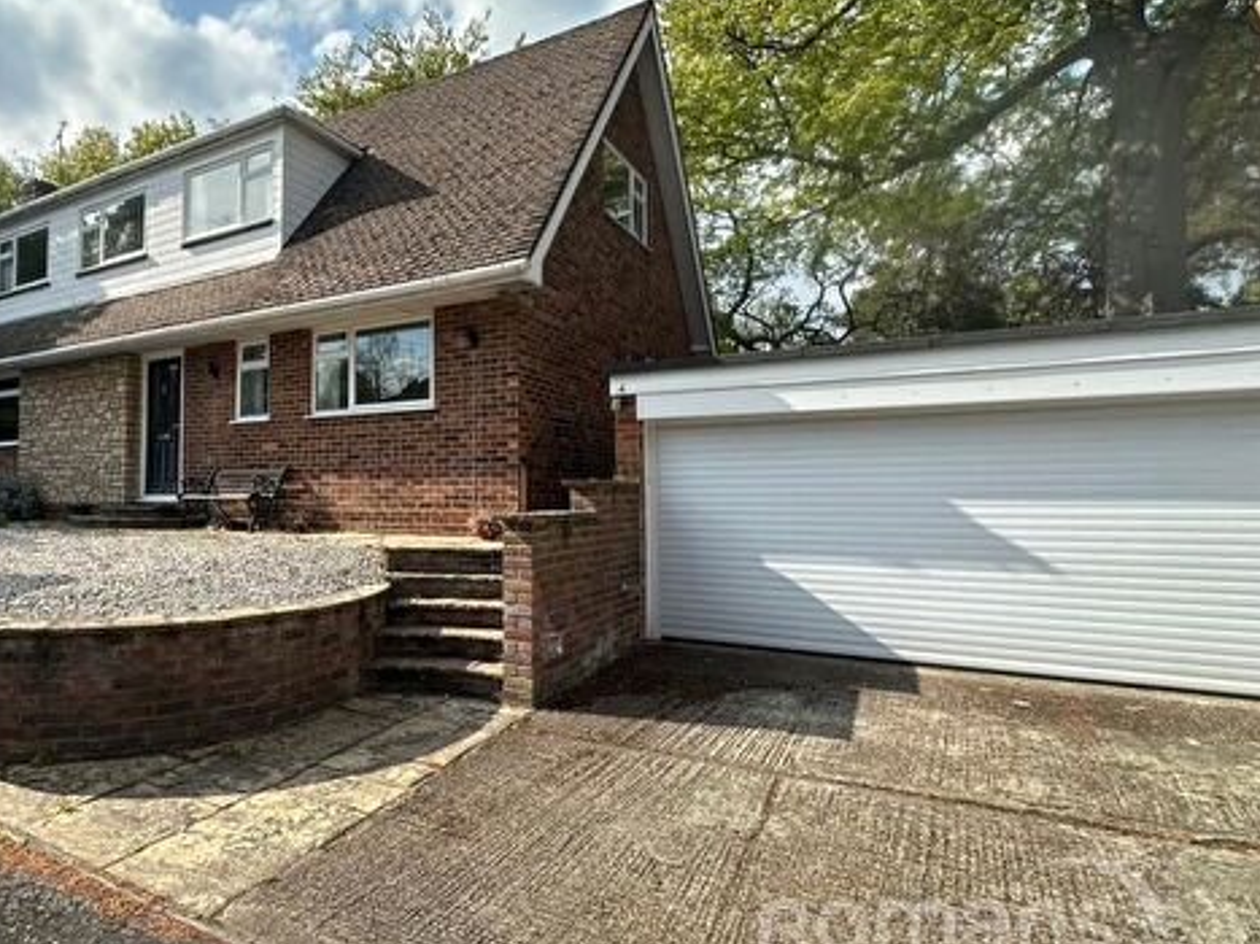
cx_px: 440
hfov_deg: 76.9
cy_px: 460
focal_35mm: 21
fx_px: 764
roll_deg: +0.3
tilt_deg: +3.1
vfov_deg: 63.4
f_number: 2.2
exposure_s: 1/1182
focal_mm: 2.22
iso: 40
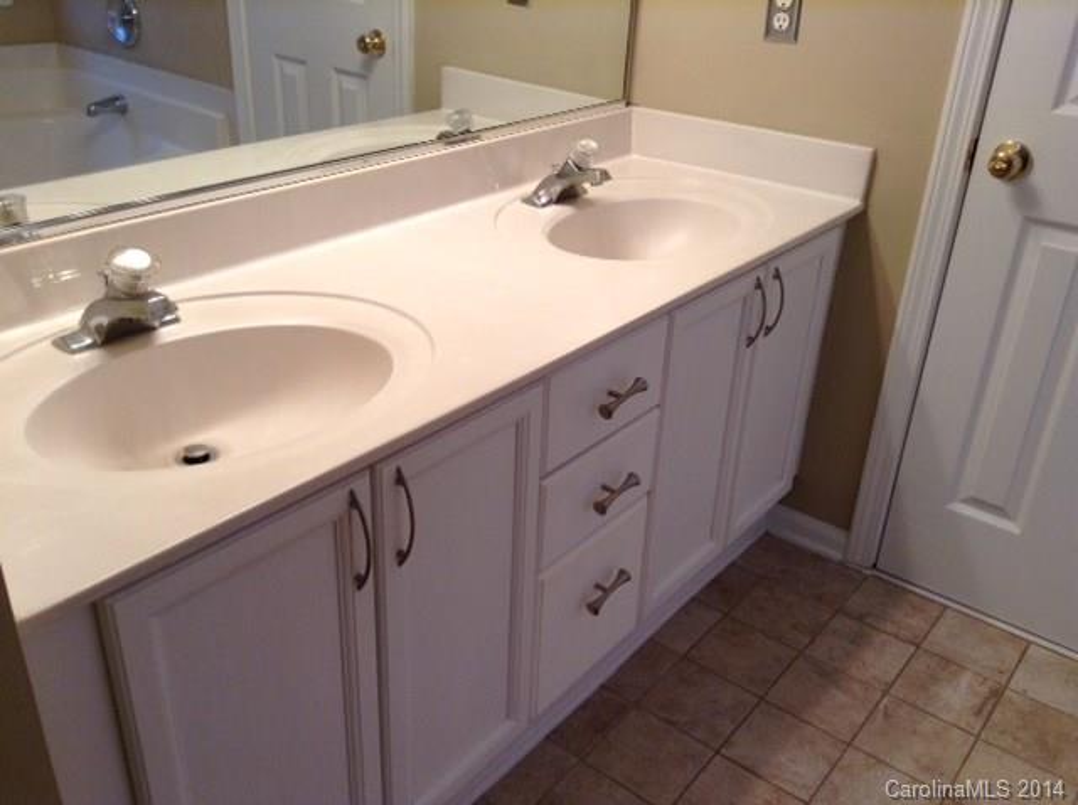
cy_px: 402
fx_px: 1026
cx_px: 539
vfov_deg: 42.8
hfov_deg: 55.4
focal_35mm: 33
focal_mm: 3.3
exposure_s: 1/24
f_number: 2.4
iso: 50
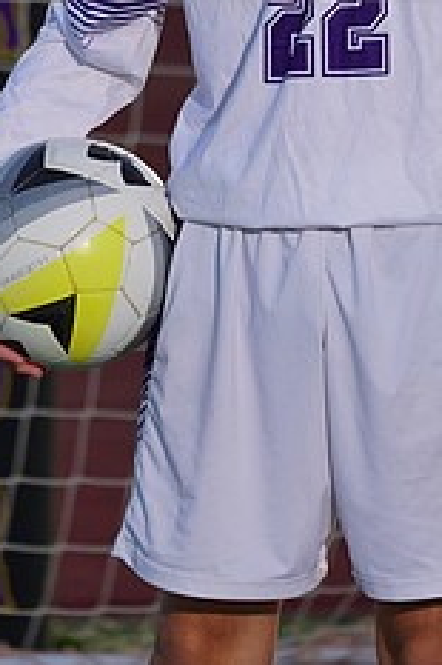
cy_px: -88
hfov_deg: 1.4
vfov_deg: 2.1
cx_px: 218
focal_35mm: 996
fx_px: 18369
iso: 100
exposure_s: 1/200
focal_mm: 400
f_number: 8
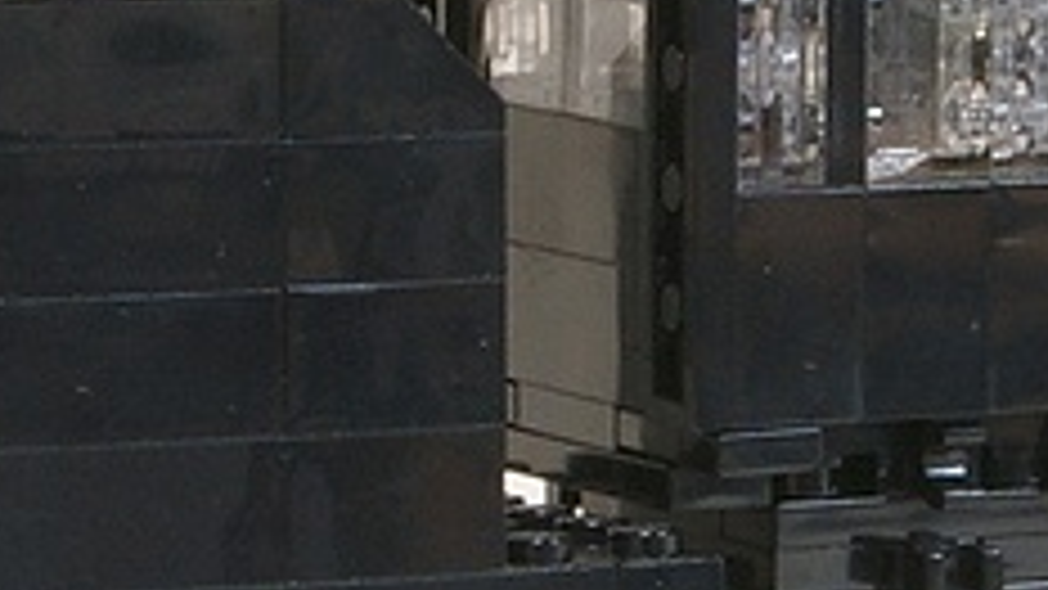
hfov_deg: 7.2
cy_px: 86
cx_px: 924
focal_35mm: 301
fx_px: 8365
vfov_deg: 4.0
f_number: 27
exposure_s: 6
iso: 200
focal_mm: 33
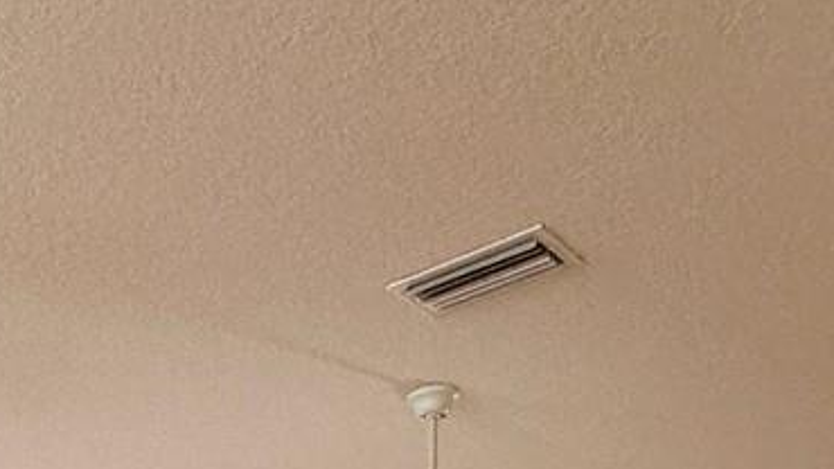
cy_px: 1044
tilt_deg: -1.1
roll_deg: -0.9
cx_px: -32
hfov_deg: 29.4
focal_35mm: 66
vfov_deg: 14.1
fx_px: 1459
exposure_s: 1/120
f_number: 2.2
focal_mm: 2.22
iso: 160
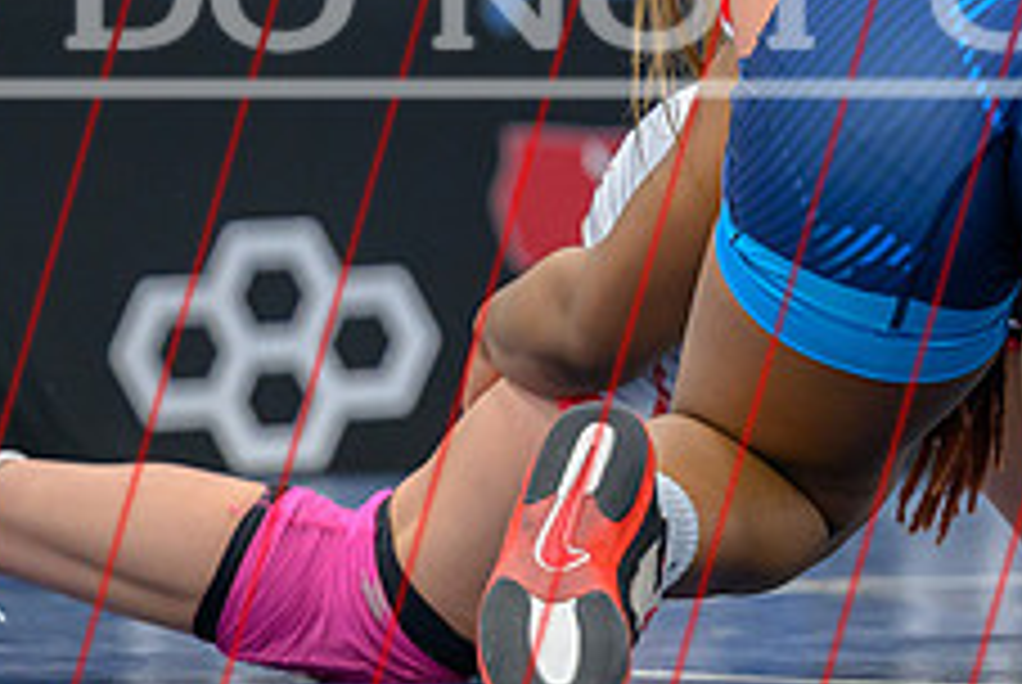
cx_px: 1009
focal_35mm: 340
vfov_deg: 4.1
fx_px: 9665
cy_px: 75
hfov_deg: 6.0
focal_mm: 95
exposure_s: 1/800
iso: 2000
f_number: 2.8
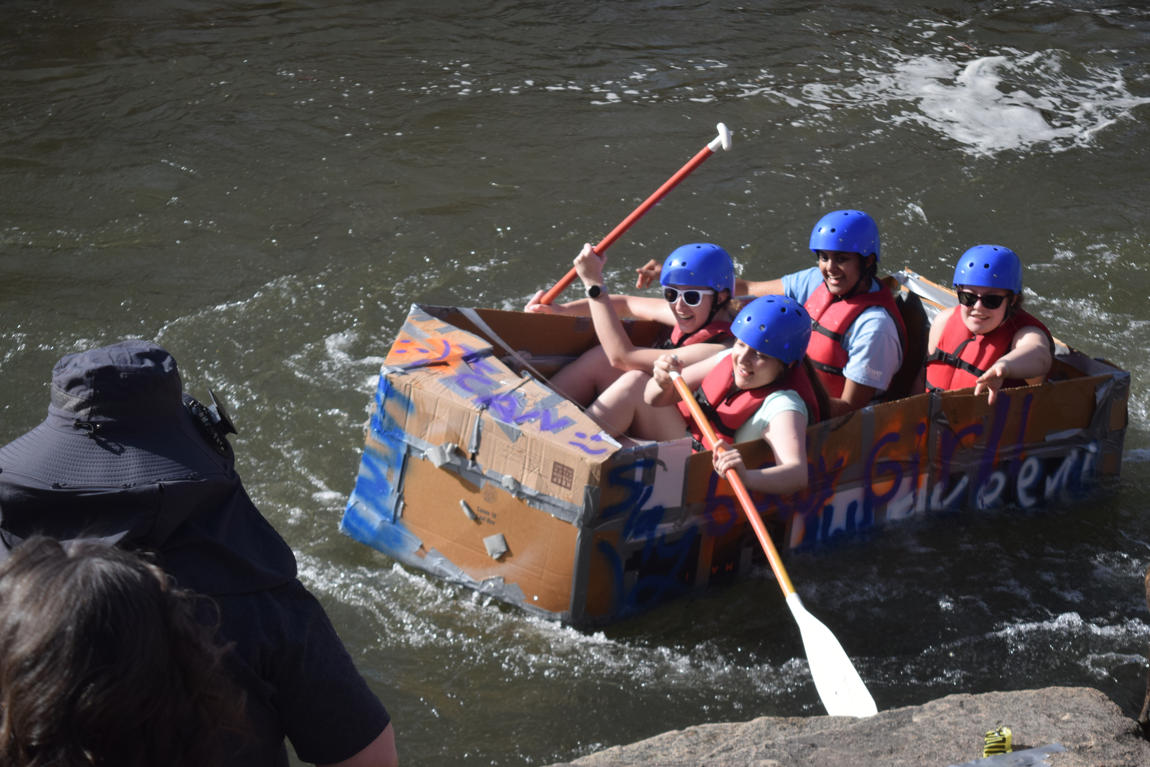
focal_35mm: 82
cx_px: 575
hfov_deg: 24.6
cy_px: 384
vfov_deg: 16.6
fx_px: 2635
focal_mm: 55
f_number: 5.6
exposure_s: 1/1600
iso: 400
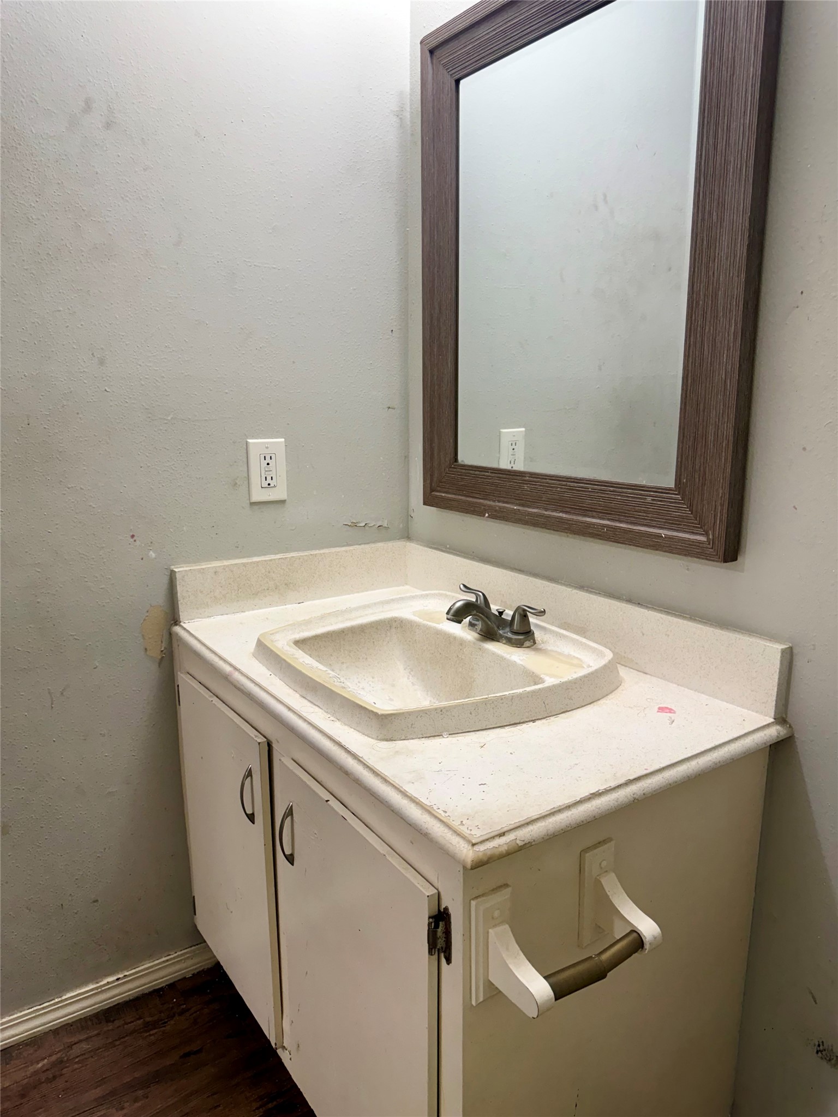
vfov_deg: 71.6
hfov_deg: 56.8
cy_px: 558
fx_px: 775
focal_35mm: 24
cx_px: 419
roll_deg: +0.6
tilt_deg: -11.7
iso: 200
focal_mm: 6.76
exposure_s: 1/120
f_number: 1.78
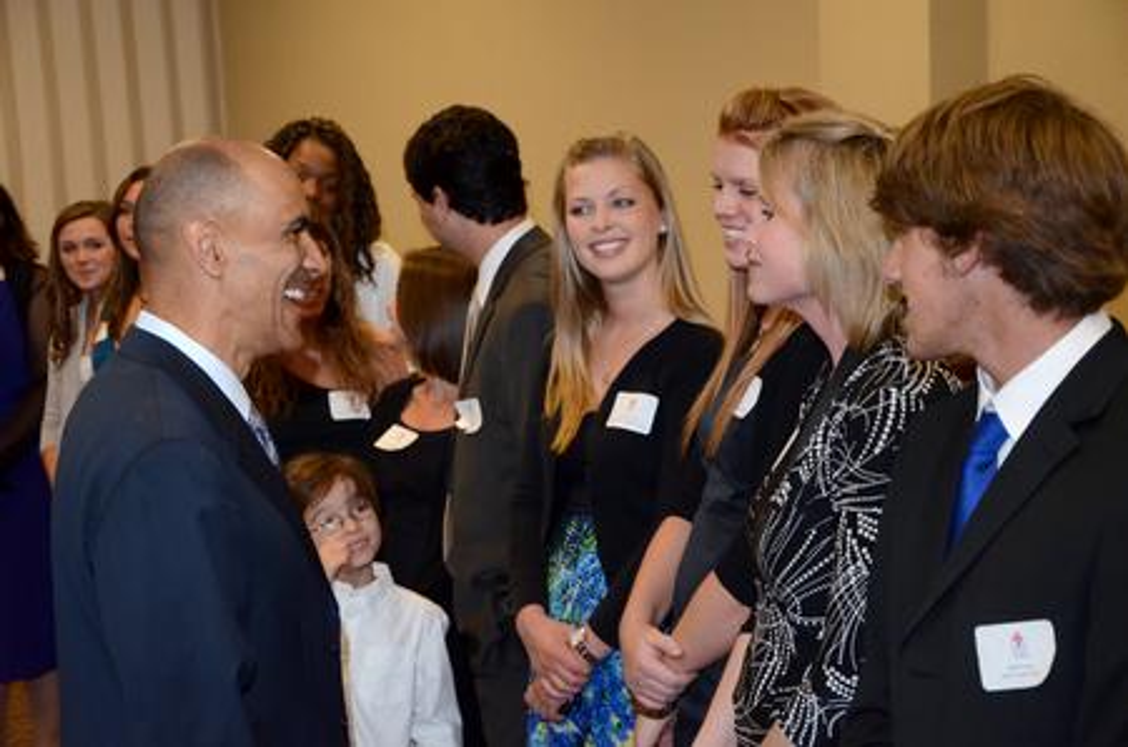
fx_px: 2439
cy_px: 374
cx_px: 564
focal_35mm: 78
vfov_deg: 17.4
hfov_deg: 26.0
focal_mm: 52
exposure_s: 1/250
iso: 1600
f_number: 5
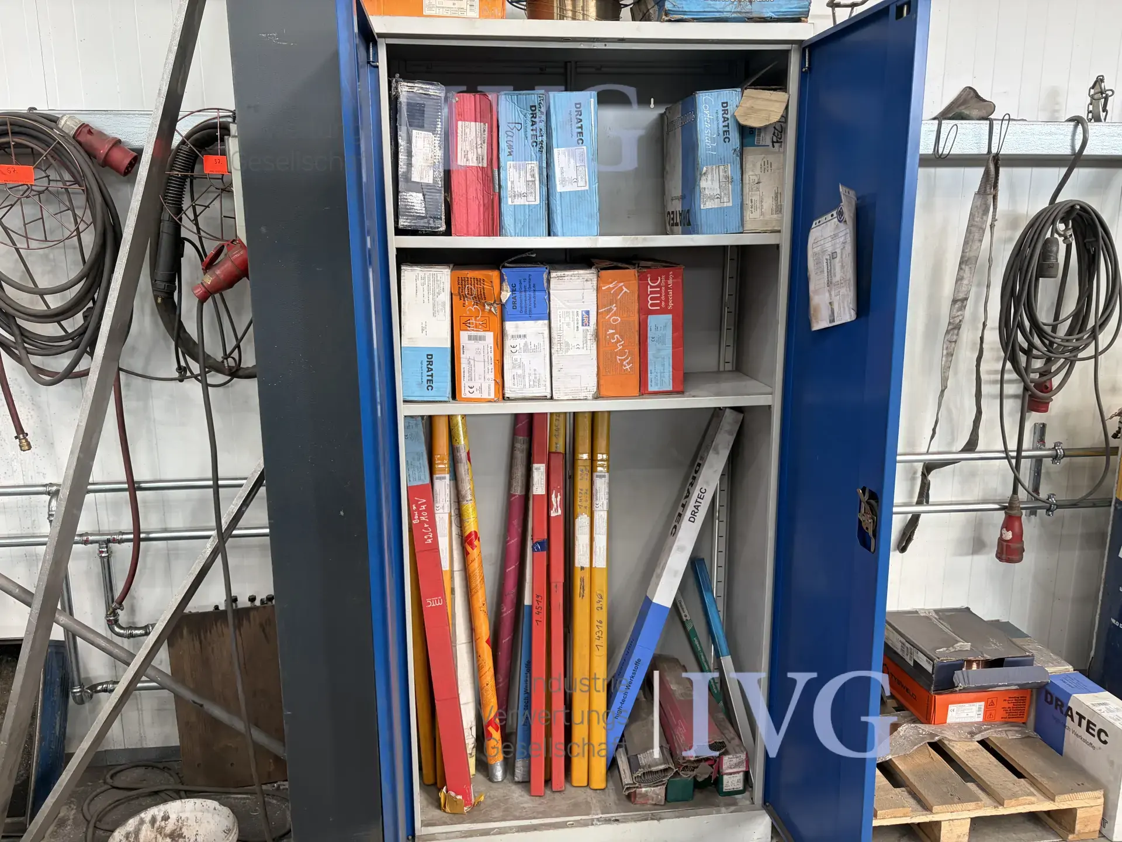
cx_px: 561
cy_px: 421
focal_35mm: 26
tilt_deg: -9.9
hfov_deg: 67.3
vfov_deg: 53.1
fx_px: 843
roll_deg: +1.1
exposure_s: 1/100
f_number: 1.6
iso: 100
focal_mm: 5.96
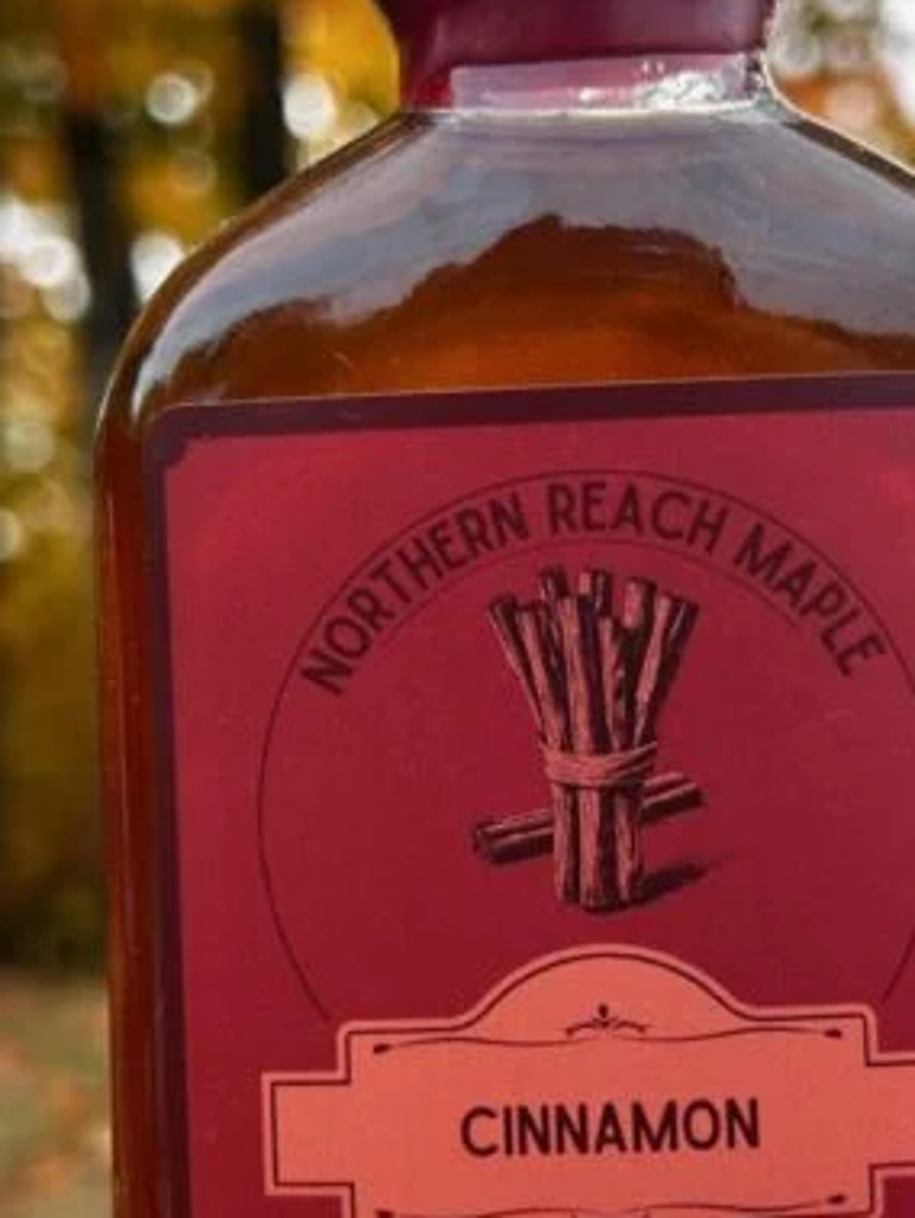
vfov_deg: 34.9
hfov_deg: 26.5
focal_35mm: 55
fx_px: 1936
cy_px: 680
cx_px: 541
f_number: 1.5
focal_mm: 5.7
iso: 50
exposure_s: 1/478
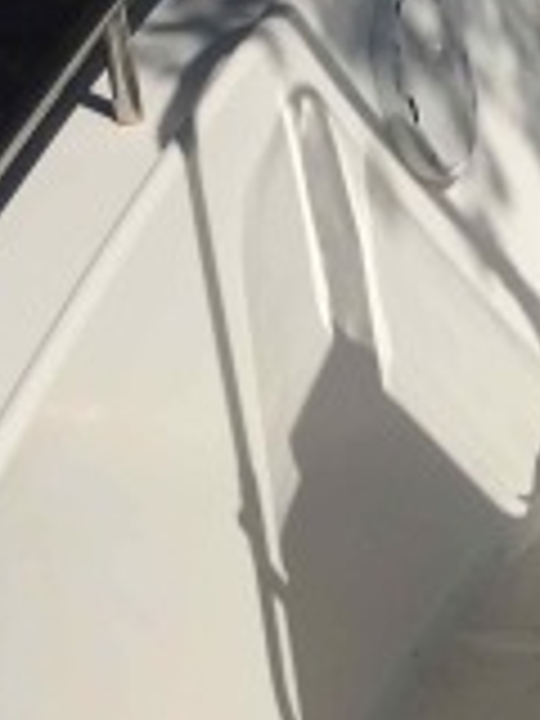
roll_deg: +5.0
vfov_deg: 16.8
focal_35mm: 109
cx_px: 459
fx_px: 2267
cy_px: 999
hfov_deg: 13.5
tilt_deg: -38.4
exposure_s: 1/7937
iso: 32
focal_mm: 4.15
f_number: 2.2
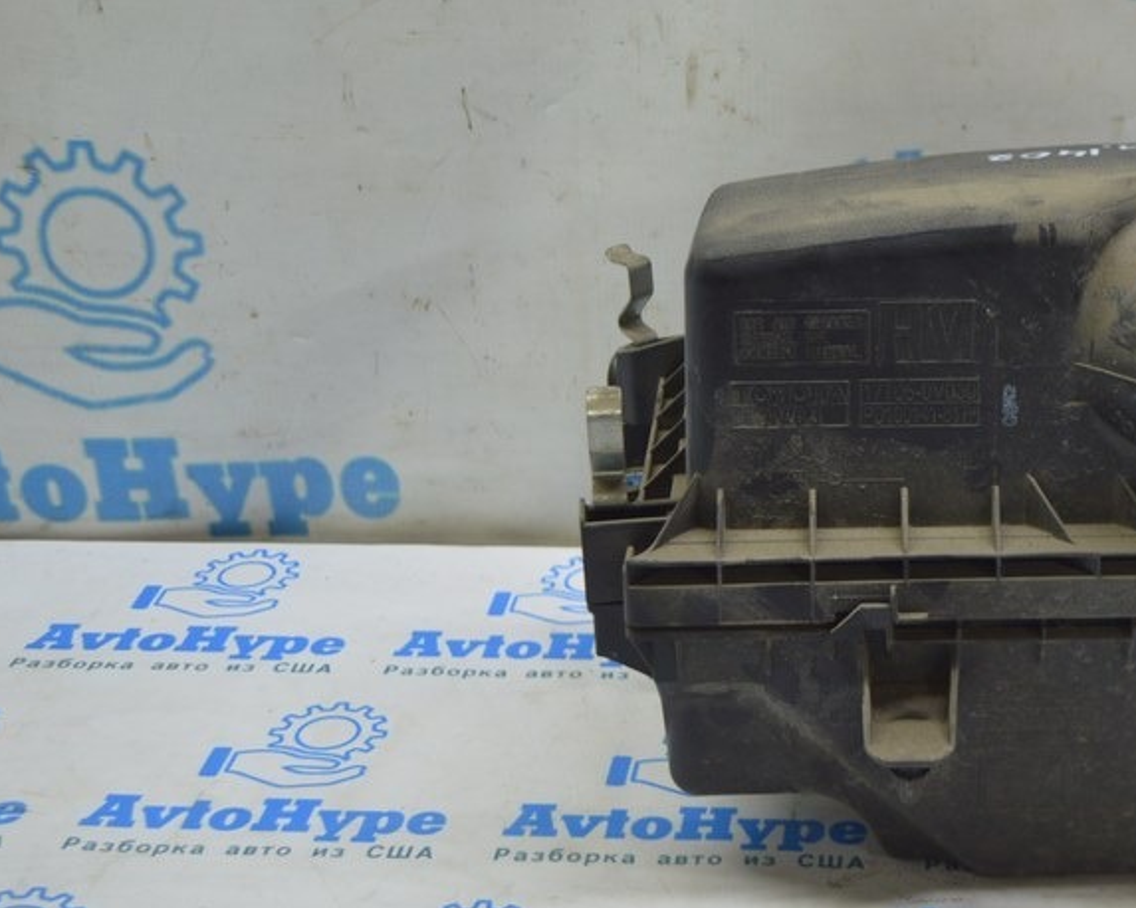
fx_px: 2112
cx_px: 944
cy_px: 447
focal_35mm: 63
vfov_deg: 24.3
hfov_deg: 29.3
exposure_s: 1/50
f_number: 4
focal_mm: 25
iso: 400
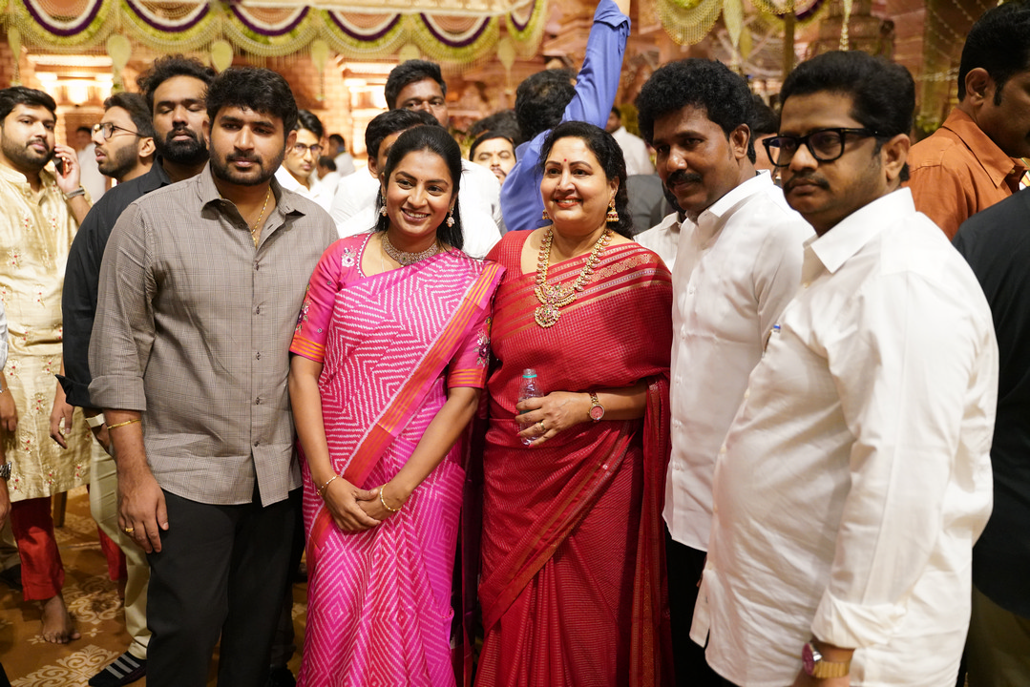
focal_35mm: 36
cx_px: 515
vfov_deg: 36.9
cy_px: 344
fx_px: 1030
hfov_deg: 53.1
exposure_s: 1/500
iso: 6400
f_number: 2.8
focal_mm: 36
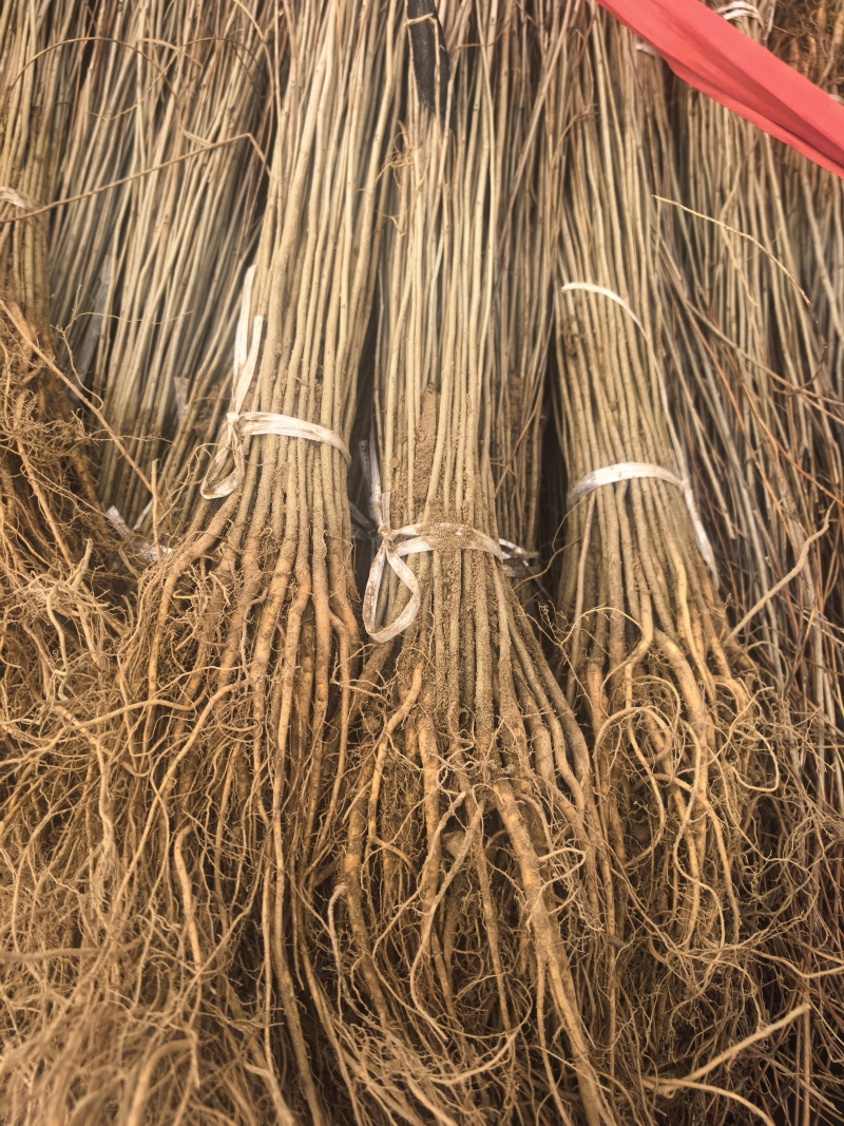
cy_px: 563
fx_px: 780
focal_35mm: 24
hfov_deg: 56.8
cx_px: 422
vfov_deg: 71.6
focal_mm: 5.75
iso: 200
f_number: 2
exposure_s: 1/1957
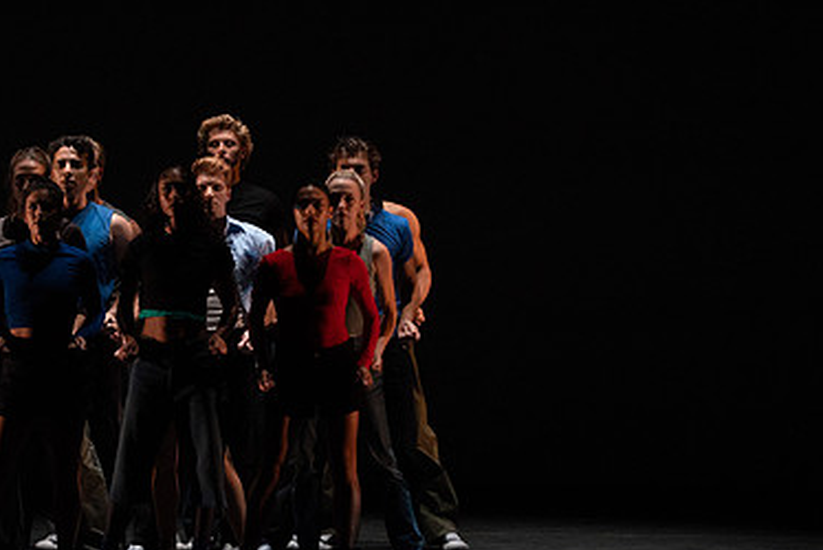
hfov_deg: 6.6
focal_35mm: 310
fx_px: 7092
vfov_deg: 4.4
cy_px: 195
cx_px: 196
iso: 8000
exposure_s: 1/400
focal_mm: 200
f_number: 5
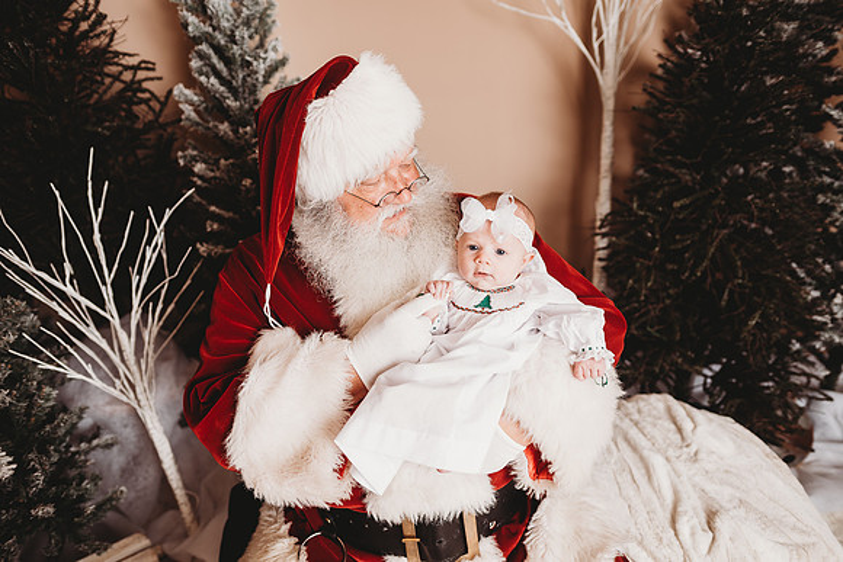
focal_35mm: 24
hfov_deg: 73.7
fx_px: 562
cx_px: 422
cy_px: 281
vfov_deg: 53.2
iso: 100
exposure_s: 1/160
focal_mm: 24
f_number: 2.5
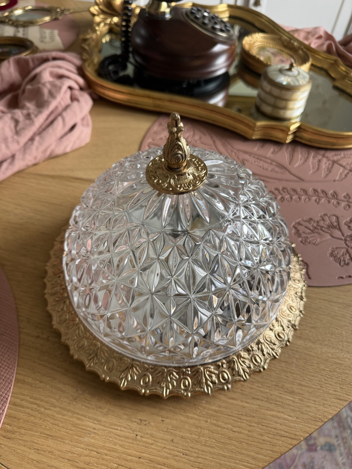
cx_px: 176
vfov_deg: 71.6
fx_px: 325
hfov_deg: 56.8
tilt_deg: -52.0
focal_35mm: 24
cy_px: 234
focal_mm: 6.76
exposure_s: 1/121
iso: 160
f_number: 1.78
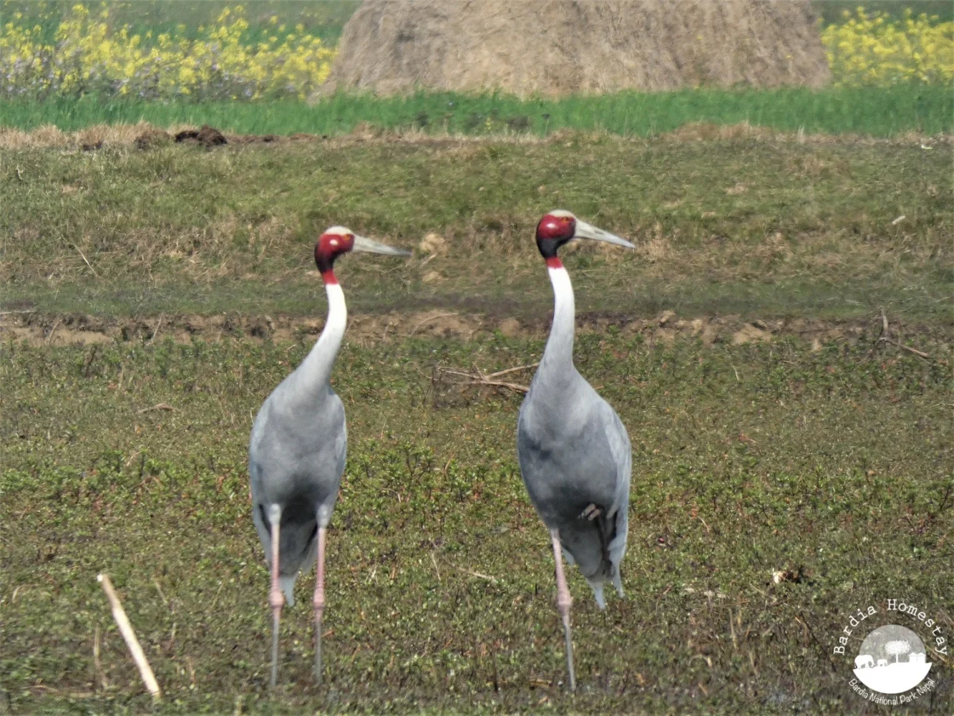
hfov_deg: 1.7
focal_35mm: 1200
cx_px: 477
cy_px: 358
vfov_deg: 1.2
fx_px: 33074
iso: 200
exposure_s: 1/1000
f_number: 6.3
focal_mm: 215
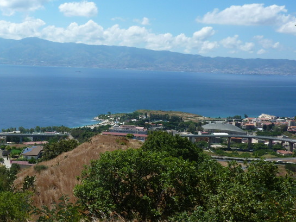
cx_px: 71
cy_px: 117
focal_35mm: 47
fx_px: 402
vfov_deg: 30.9
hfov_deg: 39.2
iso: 80
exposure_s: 1/500
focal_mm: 4.1
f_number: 5
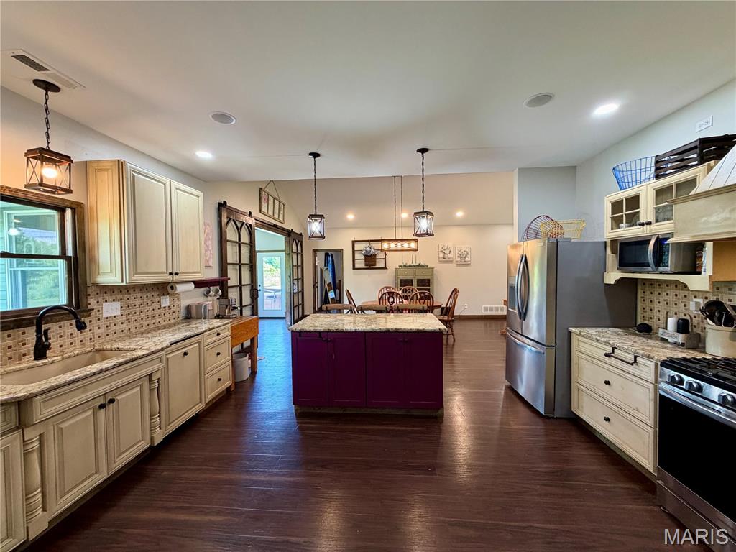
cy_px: 276
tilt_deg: -1.1
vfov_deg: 85.7
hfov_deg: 102.1
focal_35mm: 14
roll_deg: +0.9
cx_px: 368
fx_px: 298
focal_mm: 2.22
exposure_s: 1/60
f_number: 2.2
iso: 250
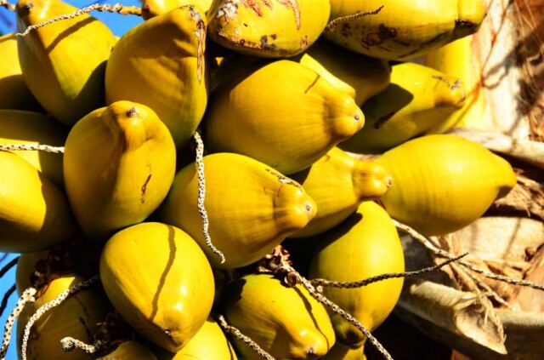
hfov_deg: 11.5
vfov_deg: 7.6
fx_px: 2713
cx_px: 272
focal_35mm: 180
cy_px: 180
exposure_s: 1/400
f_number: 9
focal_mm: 120
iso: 400
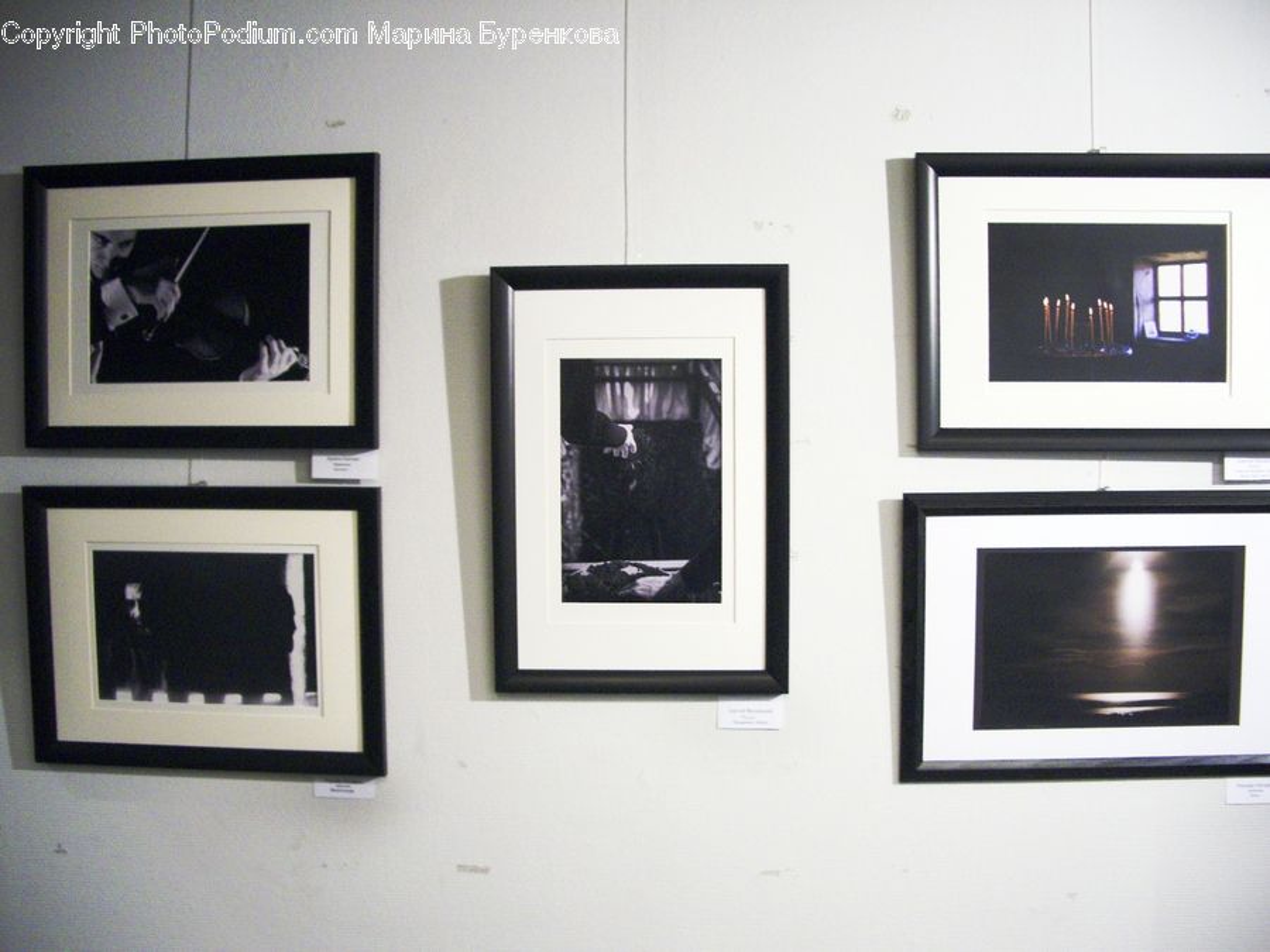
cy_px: 476
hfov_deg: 52.6
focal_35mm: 35
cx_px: 635
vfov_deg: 40.7
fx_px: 1284
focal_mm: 5.8
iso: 160
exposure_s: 1/40
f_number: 2.6
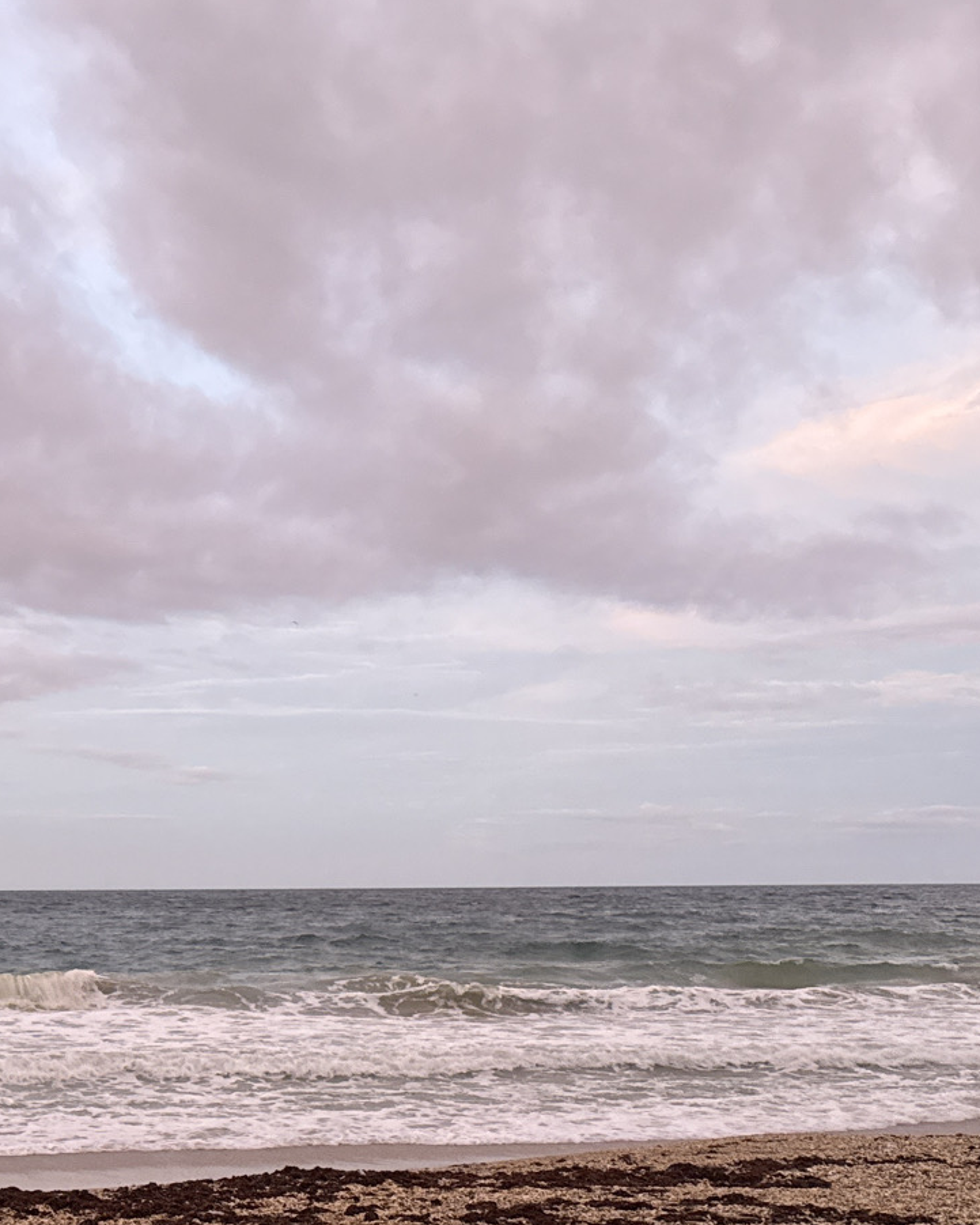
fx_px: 1885
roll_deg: +0.2
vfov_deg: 34.9
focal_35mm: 52
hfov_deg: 27.9
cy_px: 969
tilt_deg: -1.8
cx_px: 73
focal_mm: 6.76
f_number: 1.78
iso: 400
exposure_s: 1/60
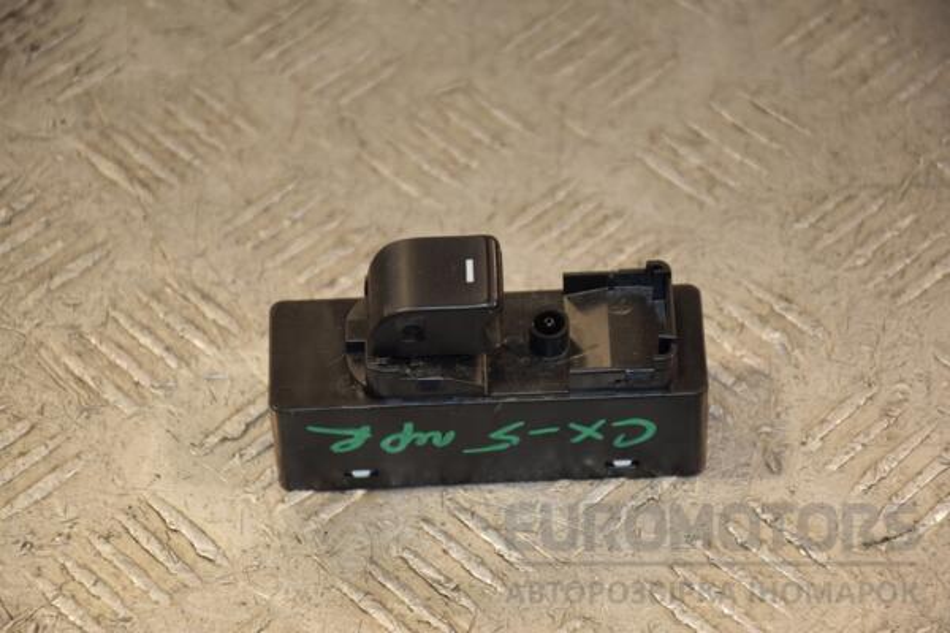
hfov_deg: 13.0
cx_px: 475
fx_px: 4156
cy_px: 316
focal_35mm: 158
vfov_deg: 8.7
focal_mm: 105
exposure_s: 1/160
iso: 800
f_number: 5.6
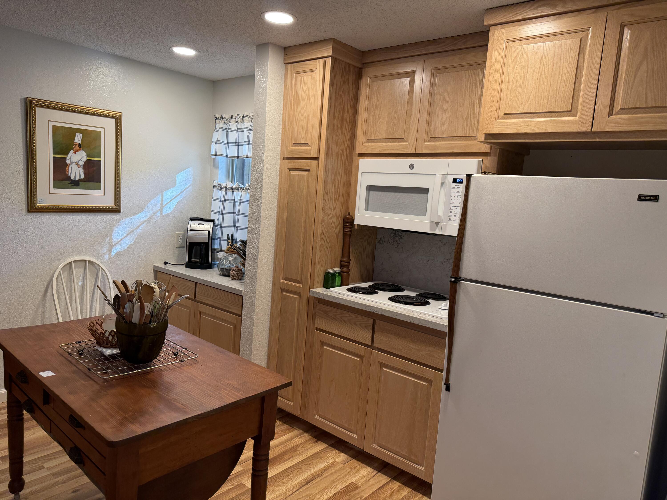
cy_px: 250
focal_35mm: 24
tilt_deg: -7.0
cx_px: 334
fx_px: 462
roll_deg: -3.4
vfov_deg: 56.8
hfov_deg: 71.6
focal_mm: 6.76
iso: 200
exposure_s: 1/120
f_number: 1.78
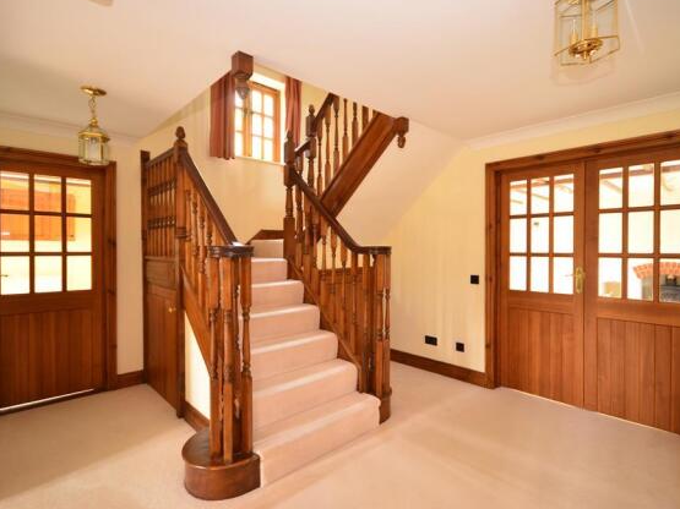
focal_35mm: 17
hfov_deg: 91.0
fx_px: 334
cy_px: 246
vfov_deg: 74.7
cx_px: 353
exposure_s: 1/3
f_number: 5
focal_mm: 10
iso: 200
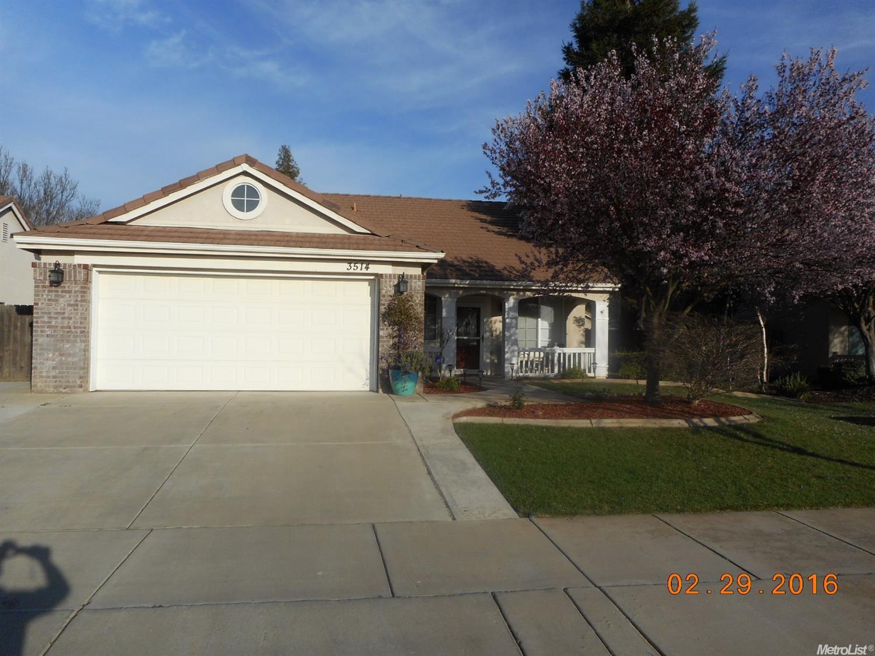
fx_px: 632
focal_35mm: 25
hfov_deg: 69.4
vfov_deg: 54.9
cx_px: 438
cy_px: 328
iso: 80
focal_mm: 4.5
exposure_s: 1/1250
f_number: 3.7
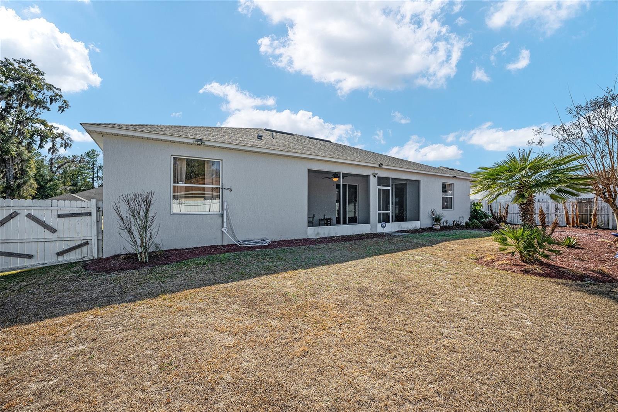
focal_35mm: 14
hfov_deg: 104.3
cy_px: 206
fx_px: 240
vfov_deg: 81.2
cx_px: 309
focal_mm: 14
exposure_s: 1/640
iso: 400
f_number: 7.1
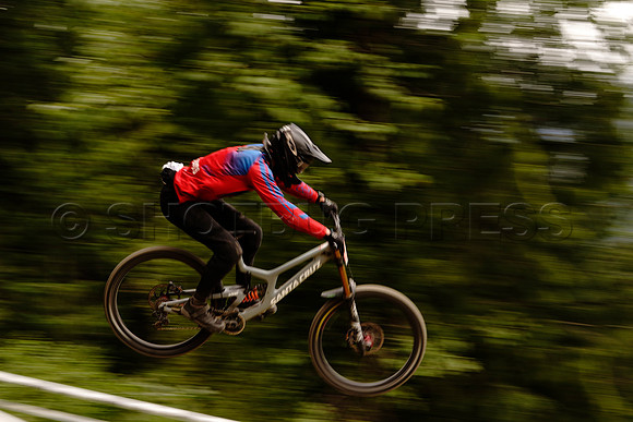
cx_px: 316
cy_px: 211
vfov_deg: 19.5
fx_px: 1231
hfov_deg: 28.8
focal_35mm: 70
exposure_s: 1/50
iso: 125
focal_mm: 70
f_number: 10
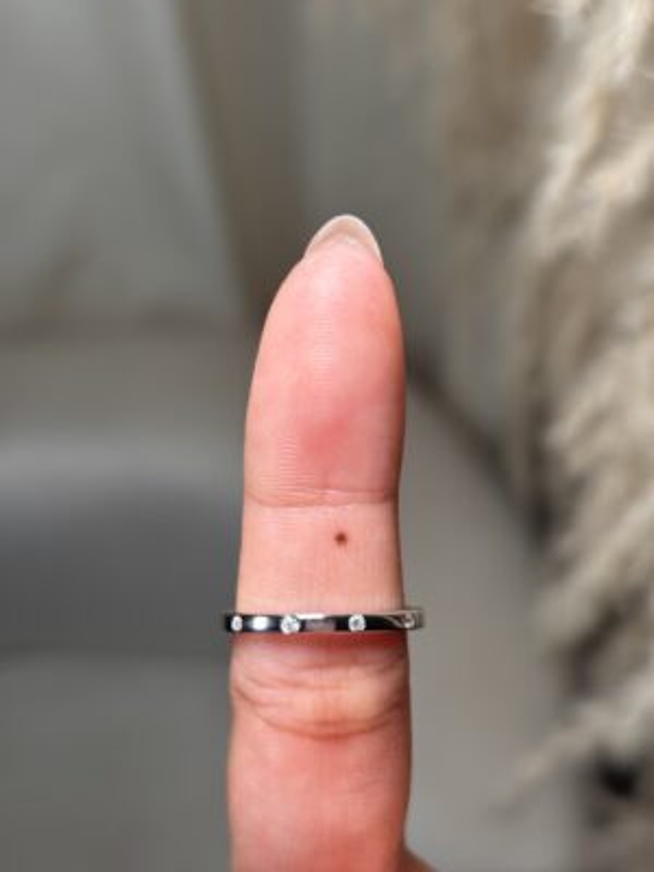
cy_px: 436
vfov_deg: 36.8
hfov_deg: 28.0
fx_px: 1310
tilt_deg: -54.2
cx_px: 327
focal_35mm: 52
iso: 50
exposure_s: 1/119
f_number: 1.6
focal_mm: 5.96
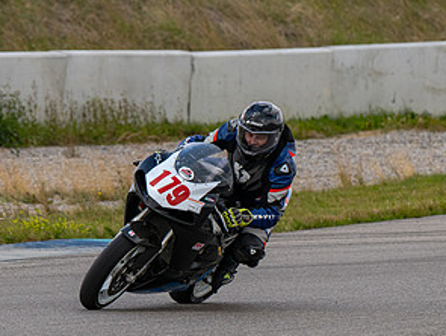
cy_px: 220
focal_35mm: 593
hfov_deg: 3.3
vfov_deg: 2.5
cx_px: 140
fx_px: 7650
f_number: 5.6
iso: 320
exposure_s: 1/1250
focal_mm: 250
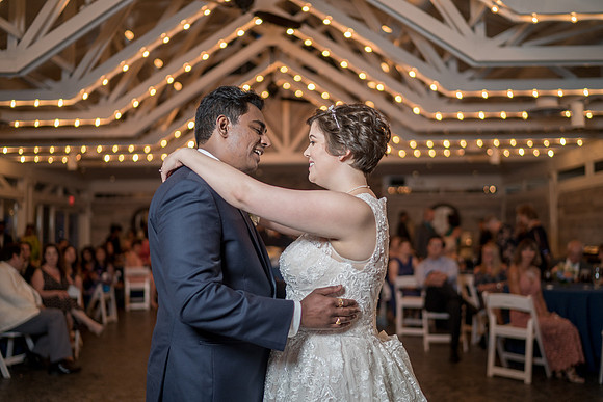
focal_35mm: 35
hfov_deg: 54.4
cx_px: 302
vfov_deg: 37.9
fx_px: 586
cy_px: 201
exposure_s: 1/200
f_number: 1.4
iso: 200
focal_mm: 35
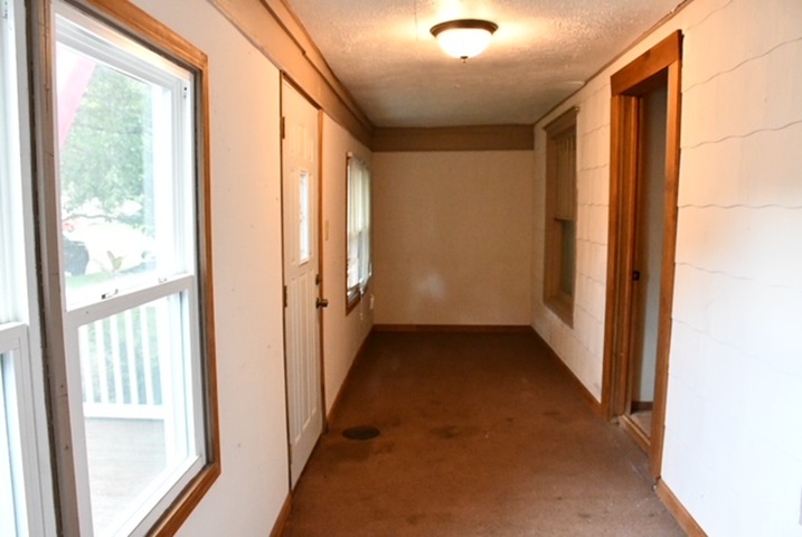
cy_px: 268
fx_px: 602
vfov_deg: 48.1
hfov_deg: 67.3
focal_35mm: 27
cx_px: 401
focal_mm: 18
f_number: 6.3
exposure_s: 1/160
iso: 10000
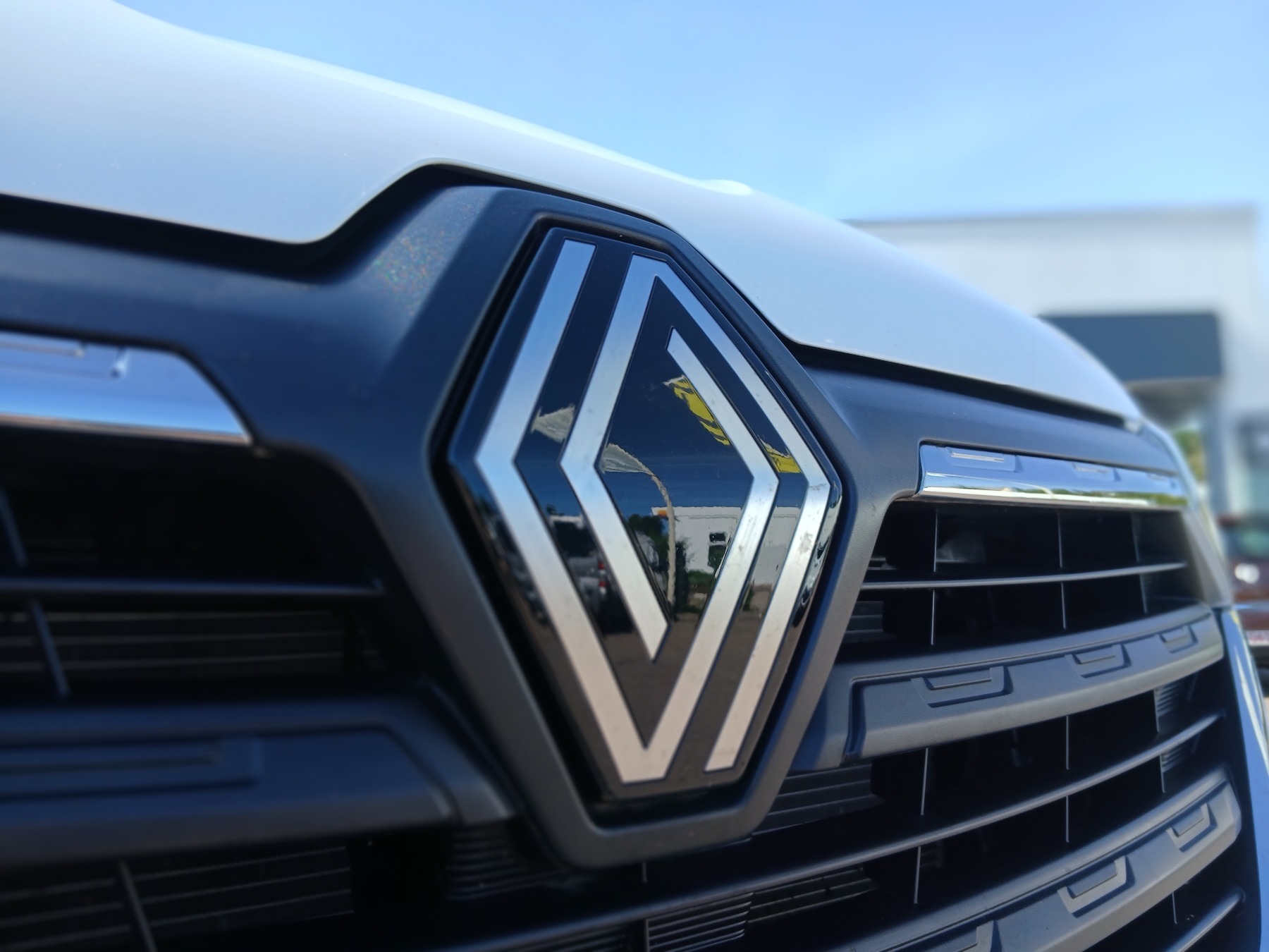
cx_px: 634
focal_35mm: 26
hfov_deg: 67.3
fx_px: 953
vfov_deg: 53.1
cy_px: 476
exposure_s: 1/212
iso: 20
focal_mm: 3.98
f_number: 1.8
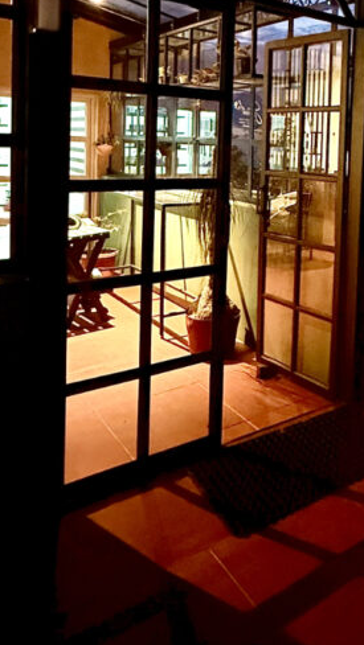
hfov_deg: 34.1
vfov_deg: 58.3
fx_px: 548
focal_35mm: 32
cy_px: 172
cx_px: 347
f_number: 2.2
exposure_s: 1/25
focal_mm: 2.2
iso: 2500
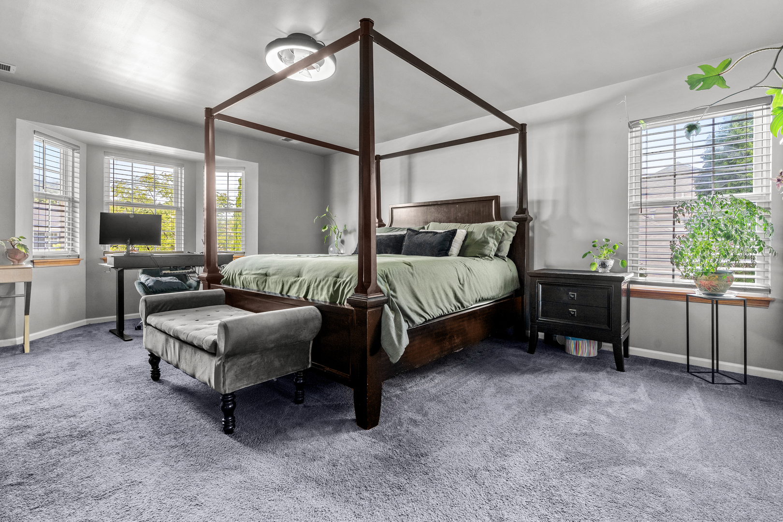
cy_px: 261
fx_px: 348
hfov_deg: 96.7
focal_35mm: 16
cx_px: 392
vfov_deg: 73.7
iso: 400
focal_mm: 16
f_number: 8
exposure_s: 1/4
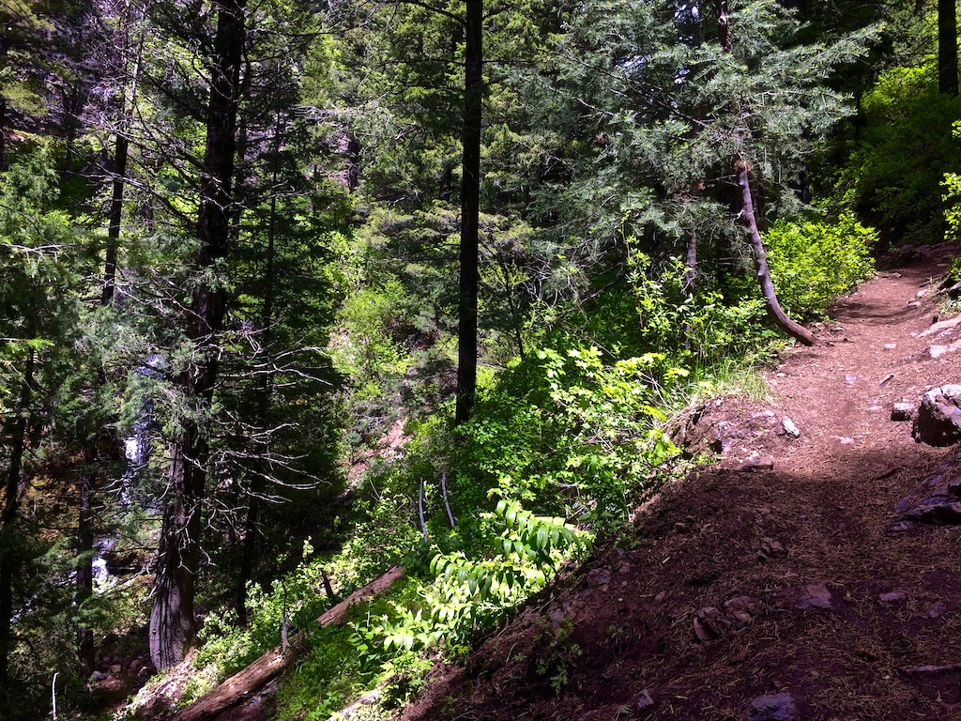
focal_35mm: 29
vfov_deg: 48.2
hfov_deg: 61.7
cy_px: 360
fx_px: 805
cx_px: 480
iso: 32
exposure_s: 1/707
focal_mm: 4.15
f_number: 2.2
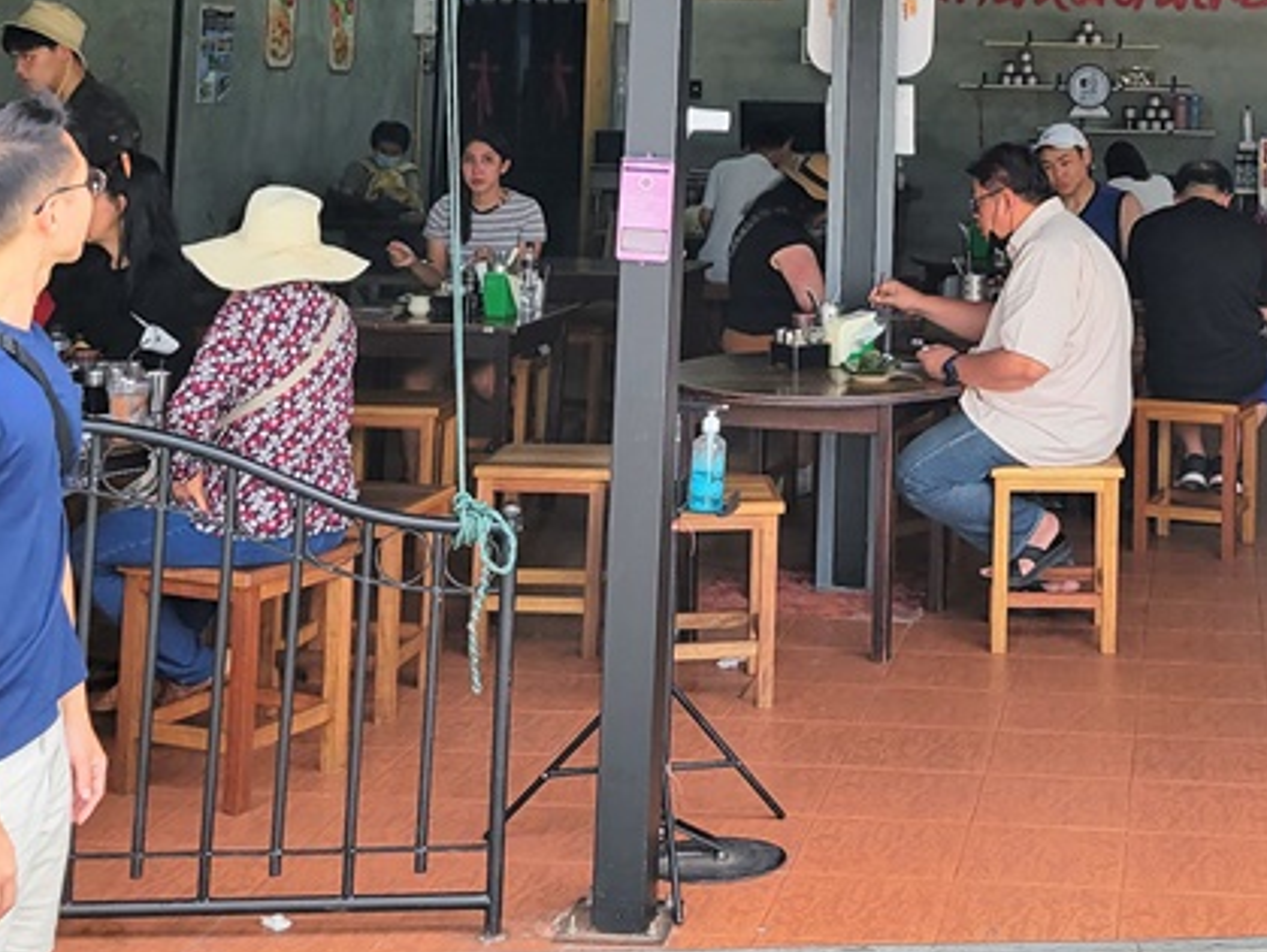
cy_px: -94
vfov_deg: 22.4
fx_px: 2271
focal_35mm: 62
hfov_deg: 30.4
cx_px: 1013
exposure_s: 1/391
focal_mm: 5.4
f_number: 1.8
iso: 40
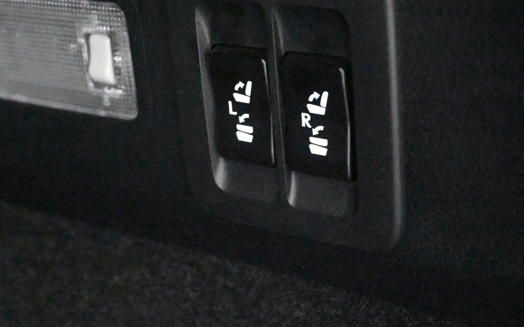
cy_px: 127
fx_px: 895
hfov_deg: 32.6
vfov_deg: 20.7
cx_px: 279
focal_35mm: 63
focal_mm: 33
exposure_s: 1/30
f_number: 5
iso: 51200
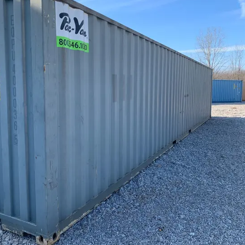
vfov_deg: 52.5
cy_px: 111
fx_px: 248
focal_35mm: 31
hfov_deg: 52.5
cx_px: 123
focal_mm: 4.25
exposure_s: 1/849
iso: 25
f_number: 1.8
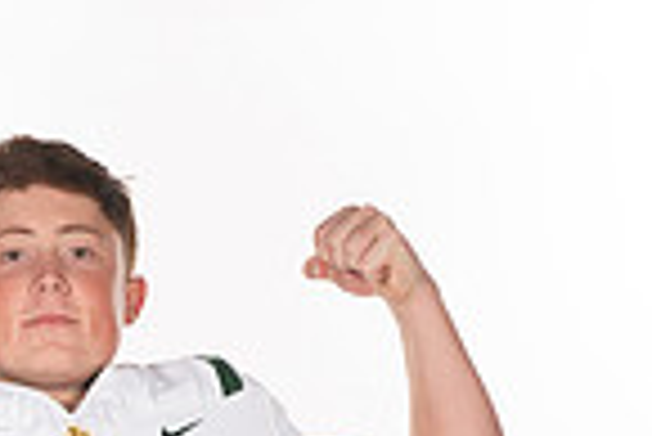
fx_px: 3154
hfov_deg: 11.7
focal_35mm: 174
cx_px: 76
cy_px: 993
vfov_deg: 7.5
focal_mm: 56
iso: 640
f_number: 8
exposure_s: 1/400
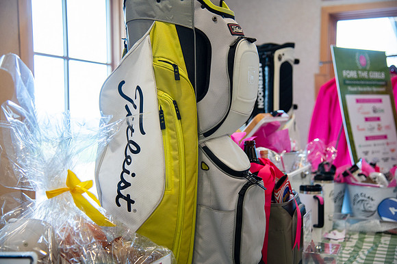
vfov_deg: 26.0
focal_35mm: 52
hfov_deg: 38.2
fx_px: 573
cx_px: 198
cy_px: 132
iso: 1000
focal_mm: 52
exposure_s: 1/160
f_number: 4
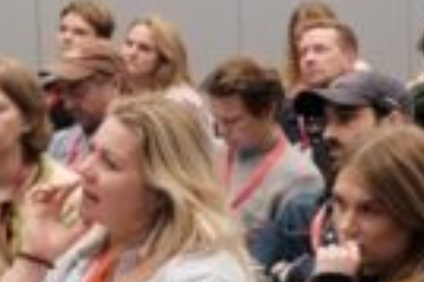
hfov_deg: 9.0
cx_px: 1022
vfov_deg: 6.6
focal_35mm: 207
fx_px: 2435
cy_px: 90
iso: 1000
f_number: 4
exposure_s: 1/30
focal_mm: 18
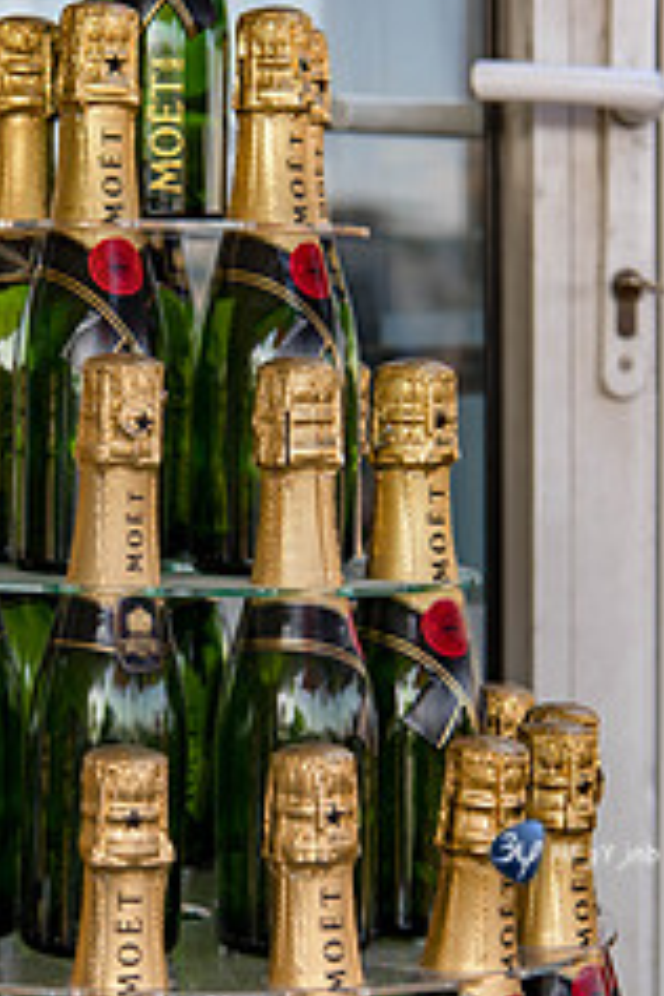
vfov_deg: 17.9
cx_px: 46
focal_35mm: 114
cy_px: 496
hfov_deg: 11.9
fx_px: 3154
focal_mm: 60
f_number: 6.3
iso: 90
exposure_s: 1/60
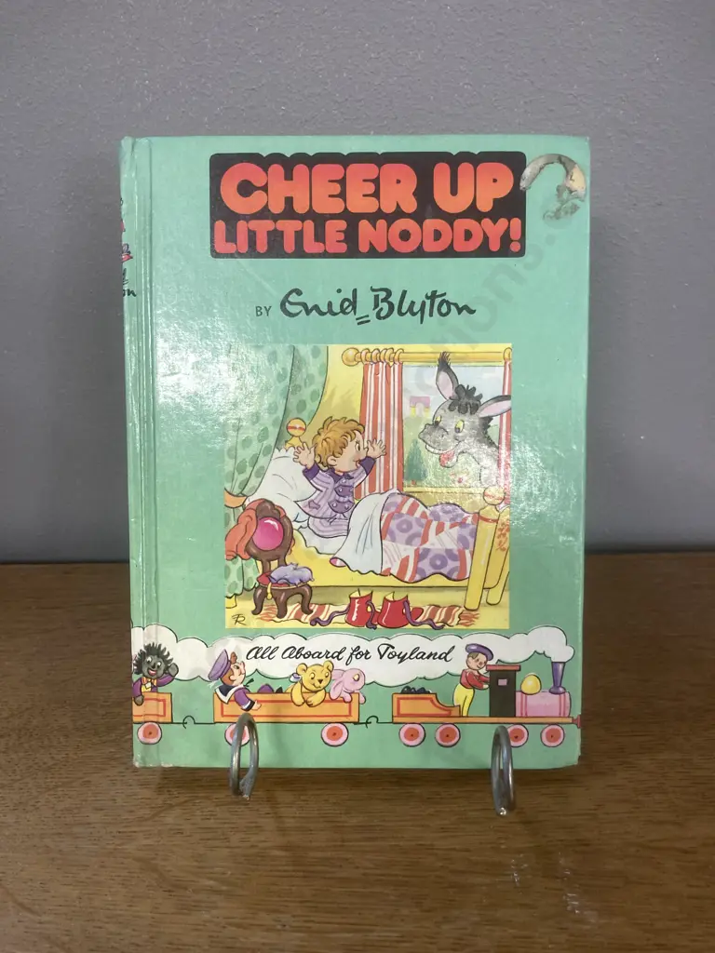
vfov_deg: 63.4
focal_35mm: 28
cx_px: 358
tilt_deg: -28.3
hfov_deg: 49.7
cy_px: 476
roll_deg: -0.4
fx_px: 771
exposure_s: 1/50
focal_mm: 3.99
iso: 160
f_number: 1.8
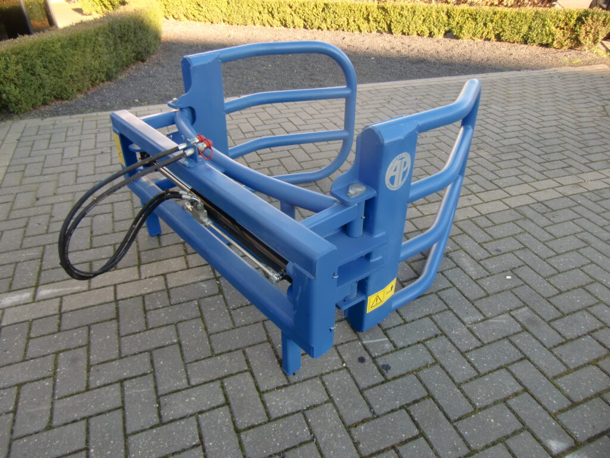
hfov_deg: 71.6
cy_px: 229
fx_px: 423
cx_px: 305
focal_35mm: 24
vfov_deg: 56.8
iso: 64
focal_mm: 4.3
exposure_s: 1/80
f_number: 3.2
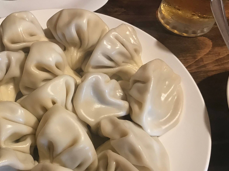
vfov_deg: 30.0
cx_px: 62
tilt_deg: -56.3
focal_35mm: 48
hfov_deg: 38.8
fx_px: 318
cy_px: 118
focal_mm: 3.99
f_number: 1.8
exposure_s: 1/17
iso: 64
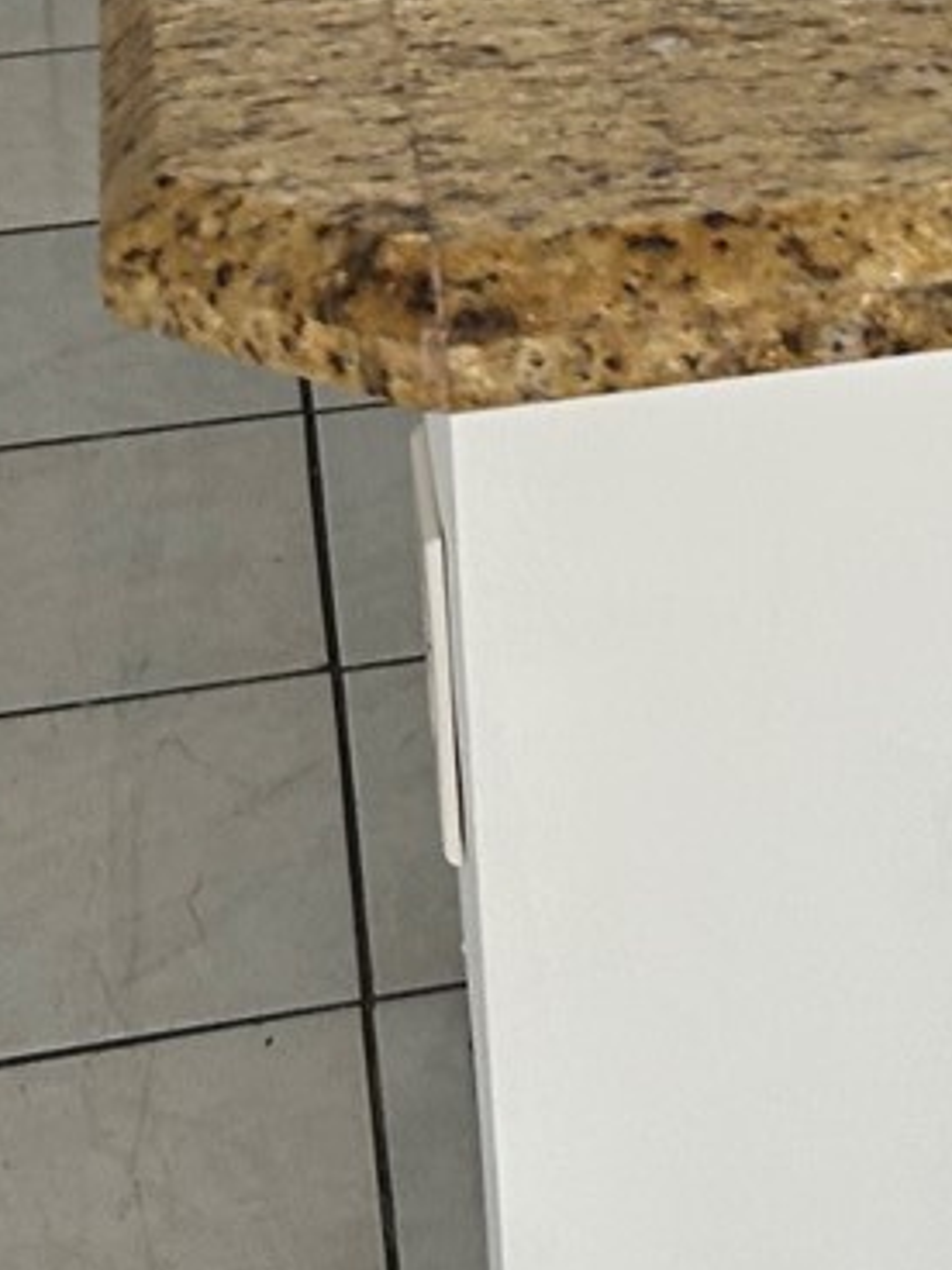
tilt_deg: -11.2
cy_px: -542
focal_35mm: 113
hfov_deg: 12.4
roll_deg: -1.7
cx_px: 1480
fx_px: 4144
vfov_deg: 16.2
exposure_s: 1/120
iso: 80
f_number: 1.5
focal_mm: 5.7
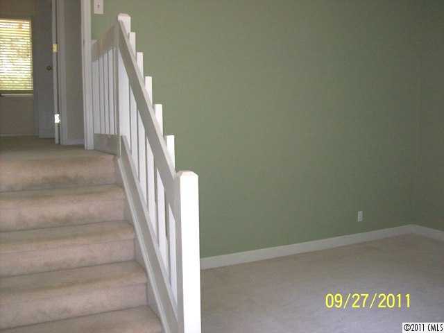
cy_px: 166
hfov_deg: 51.4
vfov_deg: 39.7
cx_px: 222
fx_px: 462
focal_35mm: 36
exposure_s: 1/64
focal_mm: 6
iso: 200
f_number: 2.7
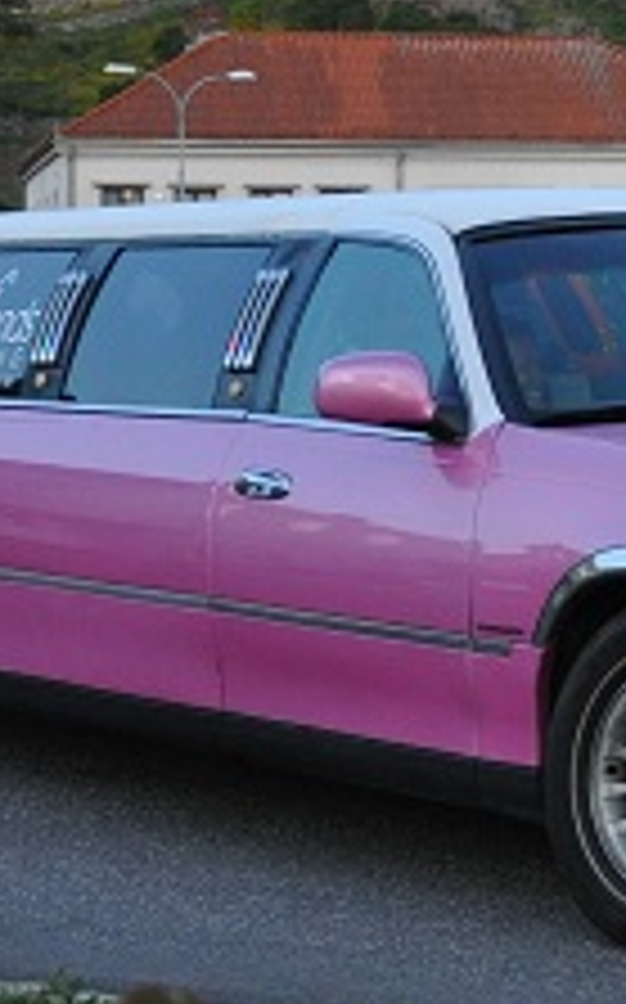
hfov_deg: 8.7
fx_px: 4048
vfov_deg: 14.1
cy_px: 353
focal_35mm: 148
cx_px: 779
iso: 800
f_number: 4
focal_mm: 28
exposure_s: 1/60
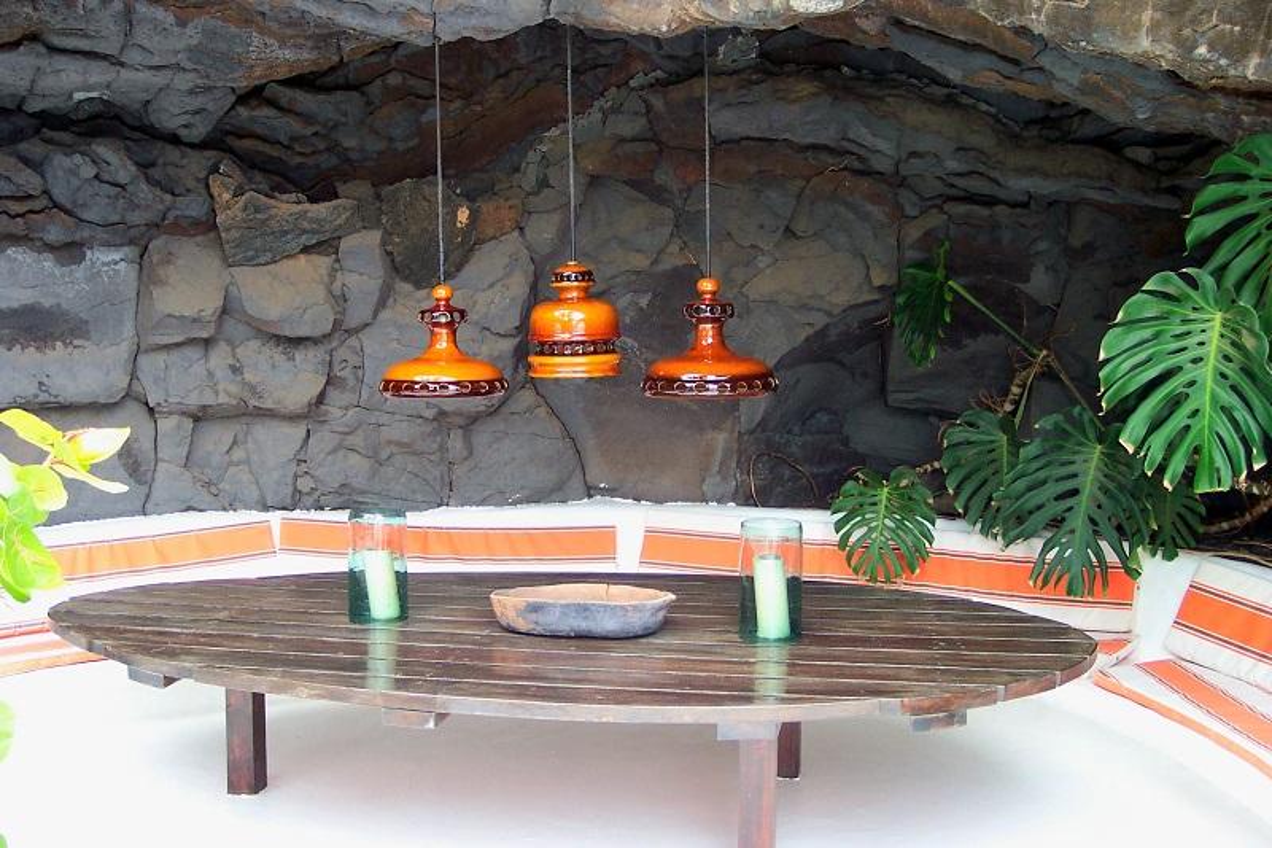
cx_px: 636
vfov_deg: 35.0
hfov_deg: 50.7
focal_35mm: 38
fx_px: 1342
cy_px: 424
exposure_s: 1/60.2
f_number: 2.8
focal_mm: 8
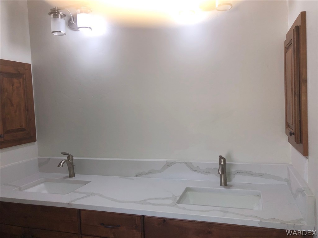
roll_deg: +2.1
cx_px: 159
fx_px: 257
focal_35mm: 28
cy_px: 119
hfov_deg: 63.4
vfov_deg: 49.7
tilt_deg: -3.4
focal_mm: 3.99
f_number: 1.8
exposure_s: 1/120
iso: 32
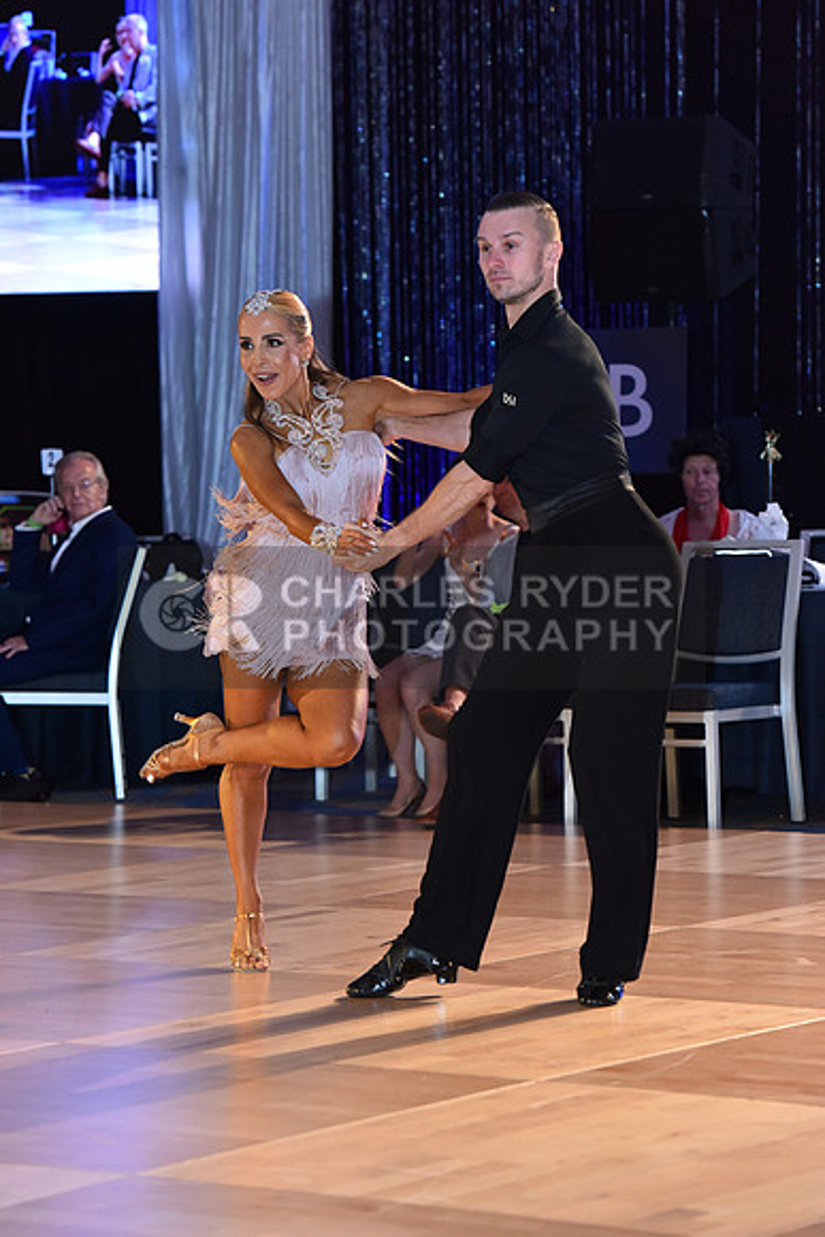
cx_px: 412
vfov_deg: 15.8
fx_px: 4466
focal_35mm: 130
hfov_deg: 10.6
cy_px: 618
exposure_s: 1/250
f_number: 5
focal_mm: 130
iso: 2000
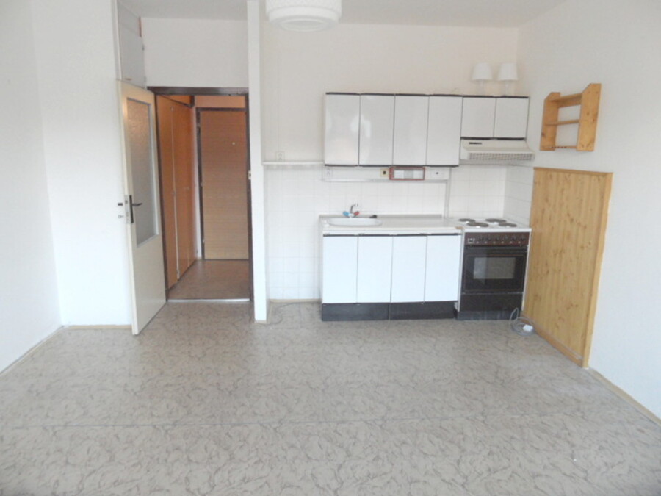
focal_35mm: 24
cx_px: 330
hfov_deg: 71.6
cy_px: 248
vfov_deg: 56.8
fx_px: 458
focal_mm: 3.9
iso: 160
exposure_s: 1/30
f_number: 3.2
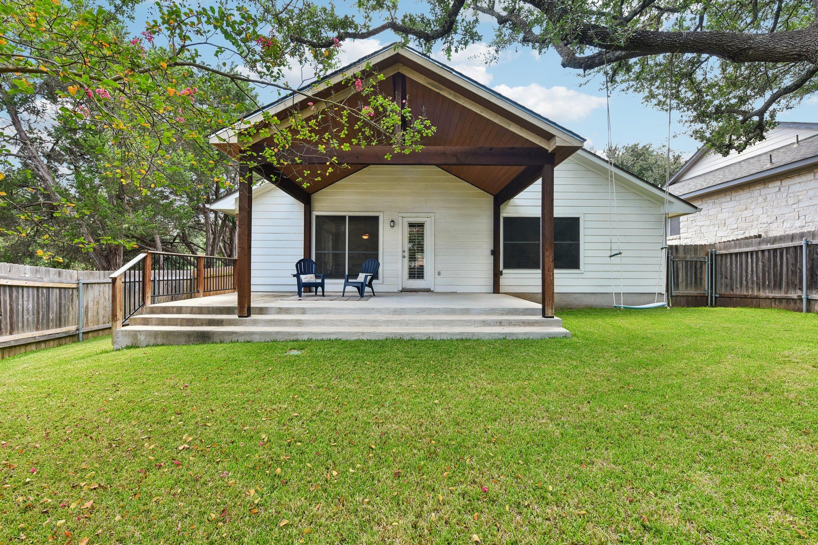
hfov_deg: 104.3
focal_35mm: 14
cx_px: 409
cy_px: 272
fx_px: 318
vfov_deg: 81.2
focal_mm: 14
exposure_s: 1/30
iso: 100
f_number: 8
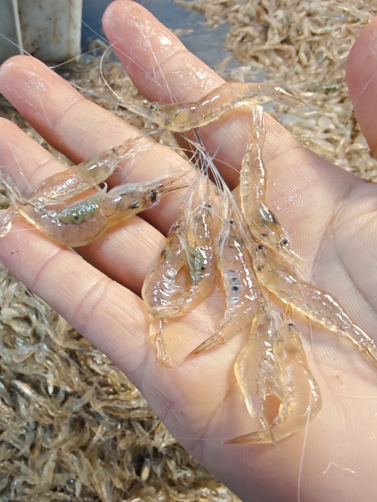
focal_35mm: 23
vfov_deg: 73.9
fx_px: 334
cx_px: 188
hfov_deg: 58.9
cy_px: 251
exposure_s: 1/50
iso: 500
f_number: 2.2
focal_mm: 2.16
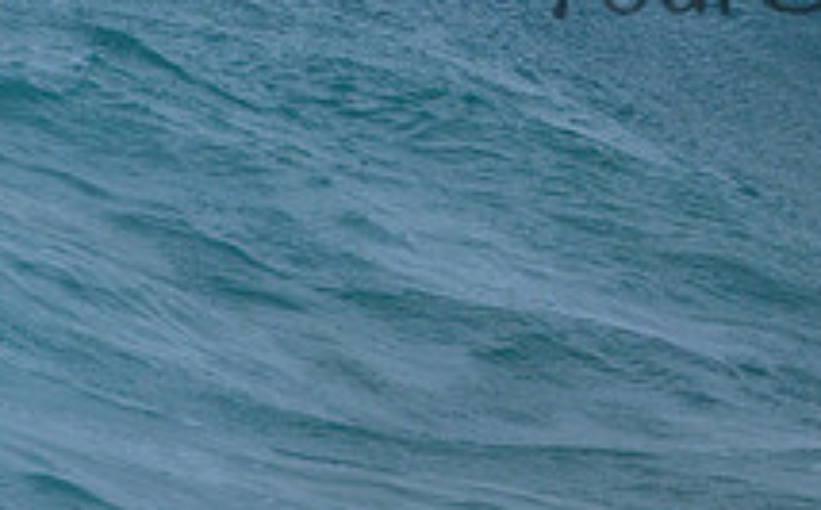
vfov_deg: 0.9
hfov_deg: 1.4
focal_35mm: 1524
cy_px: -99
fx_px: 34046
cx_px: 916
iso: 500
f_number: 9
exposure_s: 1/2000
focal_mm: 400
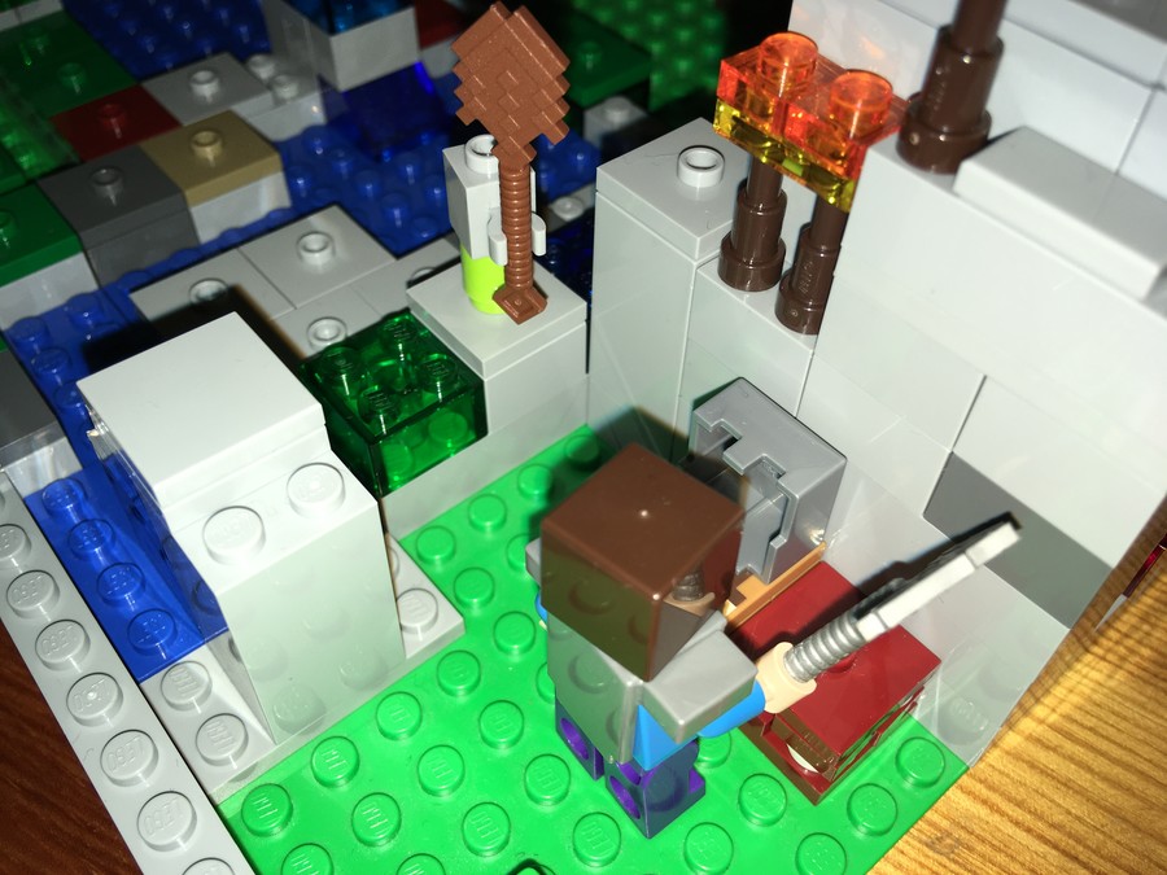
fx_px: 978
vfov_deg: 48.2
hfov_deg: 61.7
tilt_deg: -50.8
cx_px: 584
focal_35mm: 29
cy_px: 438
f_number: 2.2
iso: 25
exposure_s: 1/199
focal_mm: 4.15
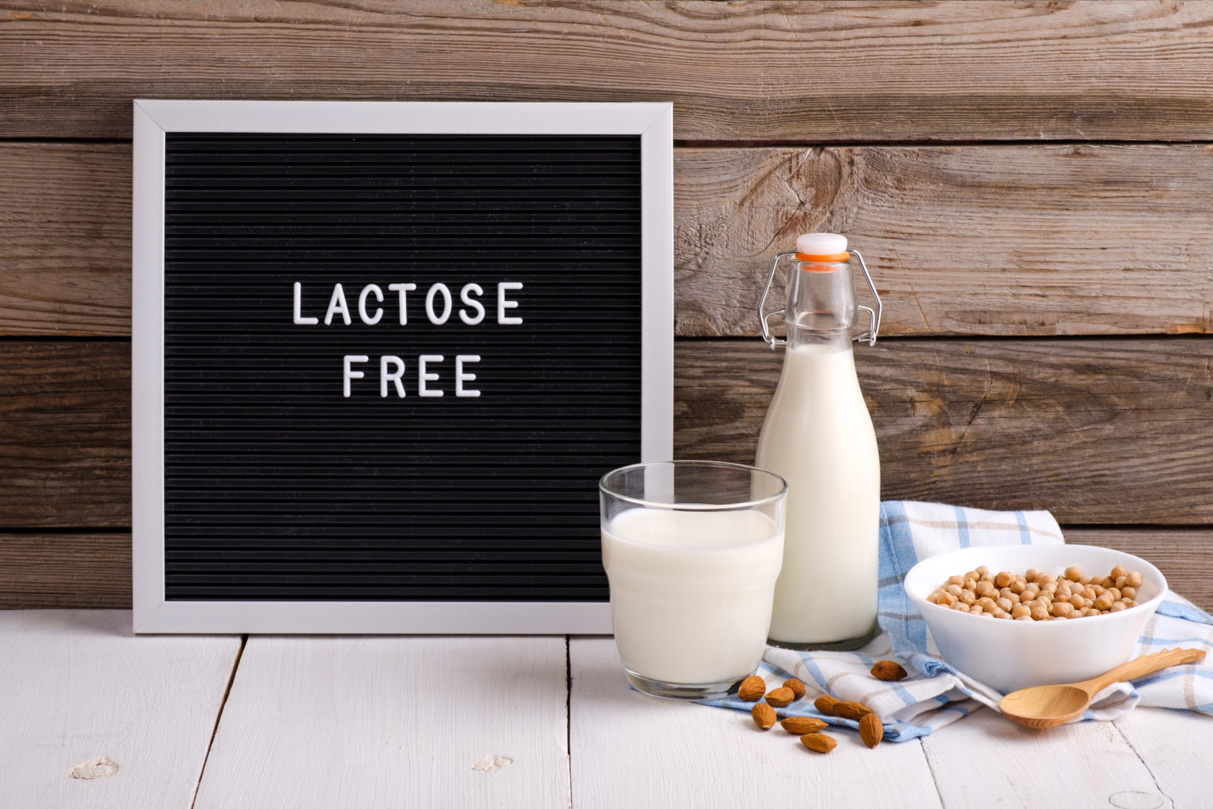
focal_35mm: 83
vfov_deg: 16.5
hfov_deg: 24.5
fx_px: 2796
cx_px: 606
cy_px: 404
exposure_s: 1/180
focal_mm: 55
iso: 200
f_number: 10
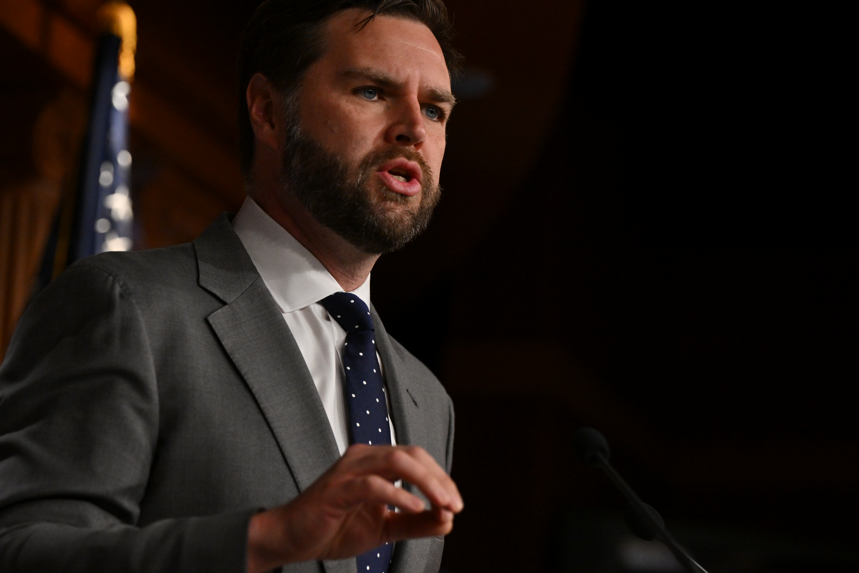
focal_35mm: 170
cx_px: 430
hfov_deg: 12.1
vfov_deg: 8.1
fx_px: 4056
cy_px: 286
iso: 2500
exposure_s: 1/1000
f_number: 4.5
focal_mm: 170
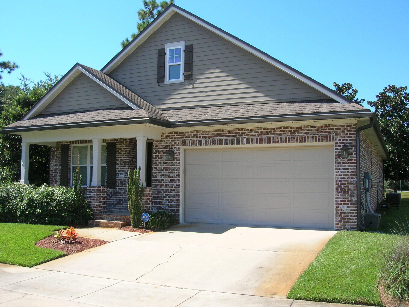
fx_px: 414
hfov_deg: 52.6
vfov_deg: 40.7
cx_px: 204
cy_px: 154
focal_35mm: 35
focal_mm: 5.8
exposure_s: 1/207
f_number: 4.9
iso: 50
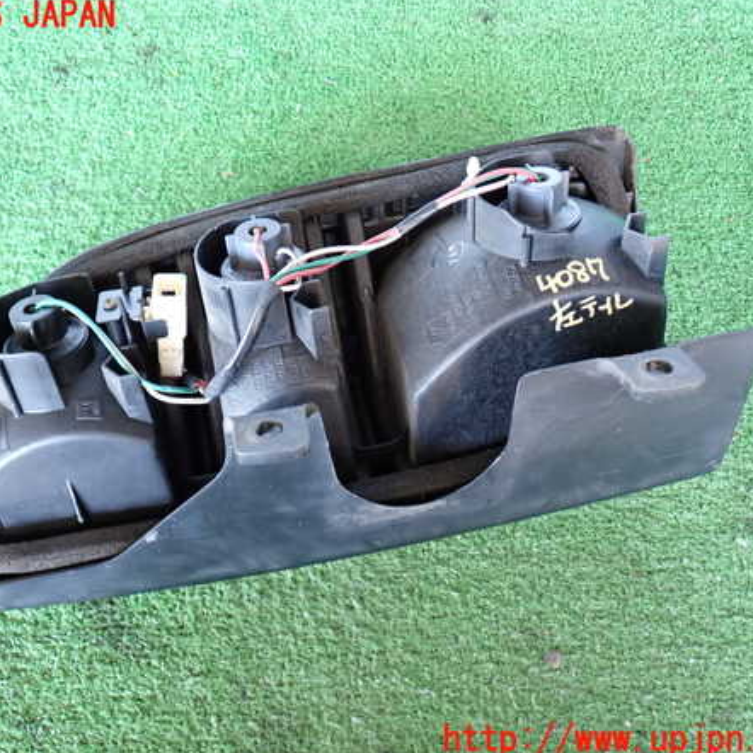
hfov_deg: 45.9
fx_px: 886
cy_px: 378
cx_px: 317
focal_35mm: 36
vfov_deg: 46.0
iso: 400
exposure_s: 1/30
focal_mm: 5.4
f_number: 2.3
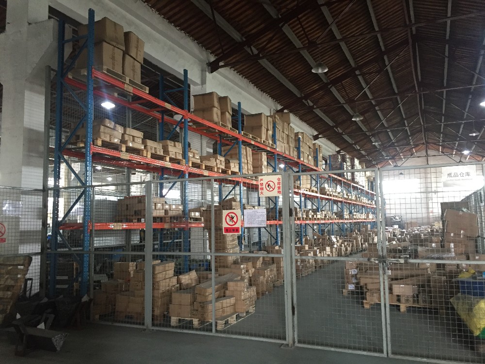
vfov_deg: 48.2
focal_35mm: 29
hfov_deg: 61.7
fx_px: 406
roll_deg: -0.6
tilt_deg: +5.4
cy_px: 182
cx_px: 242
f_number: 2.2
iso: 200
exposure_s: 1/33
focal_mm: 4.15
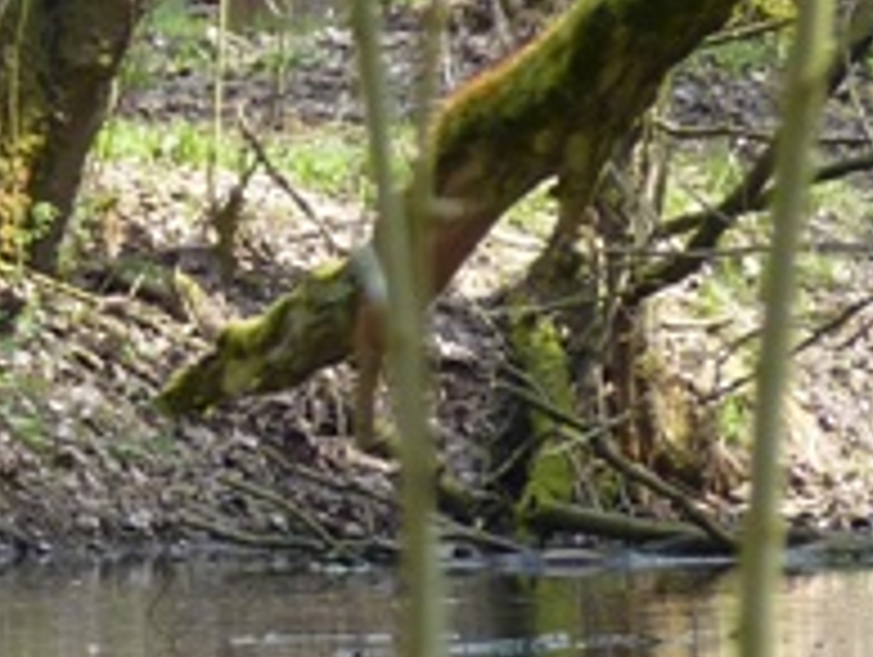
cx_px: -670
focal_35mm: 991
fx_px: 25024
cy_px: -189
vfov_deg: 1.5
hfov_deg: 2.0
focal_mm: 33.5
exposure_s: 1/100
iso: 80
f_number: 3.7
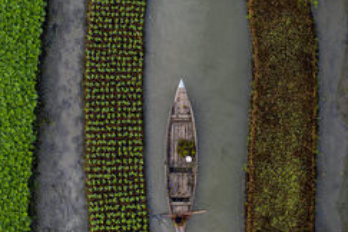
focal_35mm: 69
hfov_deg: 29.2
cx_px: 206
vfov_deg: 19.7
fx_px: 667
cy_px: 87
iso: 100
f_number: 5.6
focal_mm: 10.26
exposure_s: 1/1600
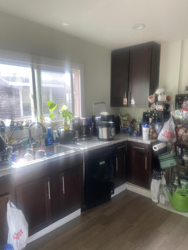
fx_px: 181
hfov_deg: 54.9
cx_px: 94
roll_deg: +0.5
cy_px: 125
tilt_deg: -7.9
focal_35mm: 25
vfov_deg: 69.4
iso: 80
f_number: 1.6
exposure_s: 1/120
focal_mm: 5.1
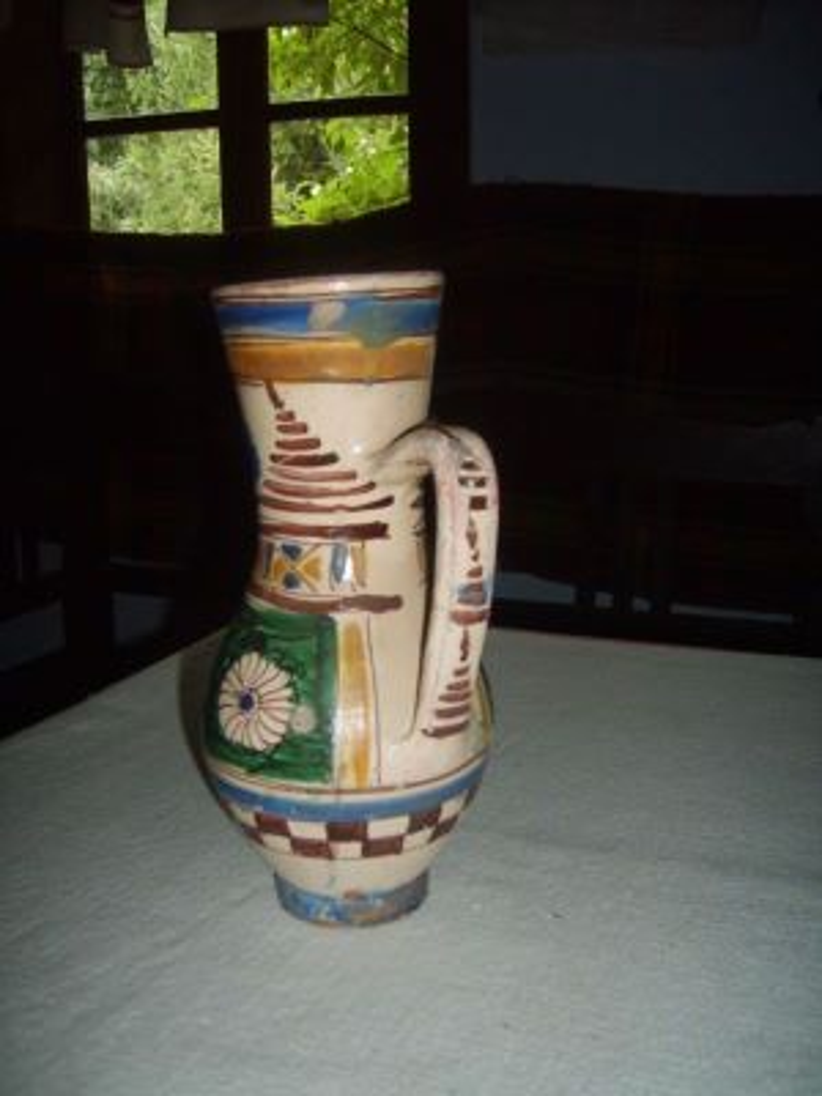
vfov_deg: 52.6
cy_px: 548
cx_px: 411
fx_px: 1108
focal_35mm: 35
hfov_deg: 40.7
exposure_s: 1/45
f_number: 2.8
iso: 100
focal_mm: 5.8
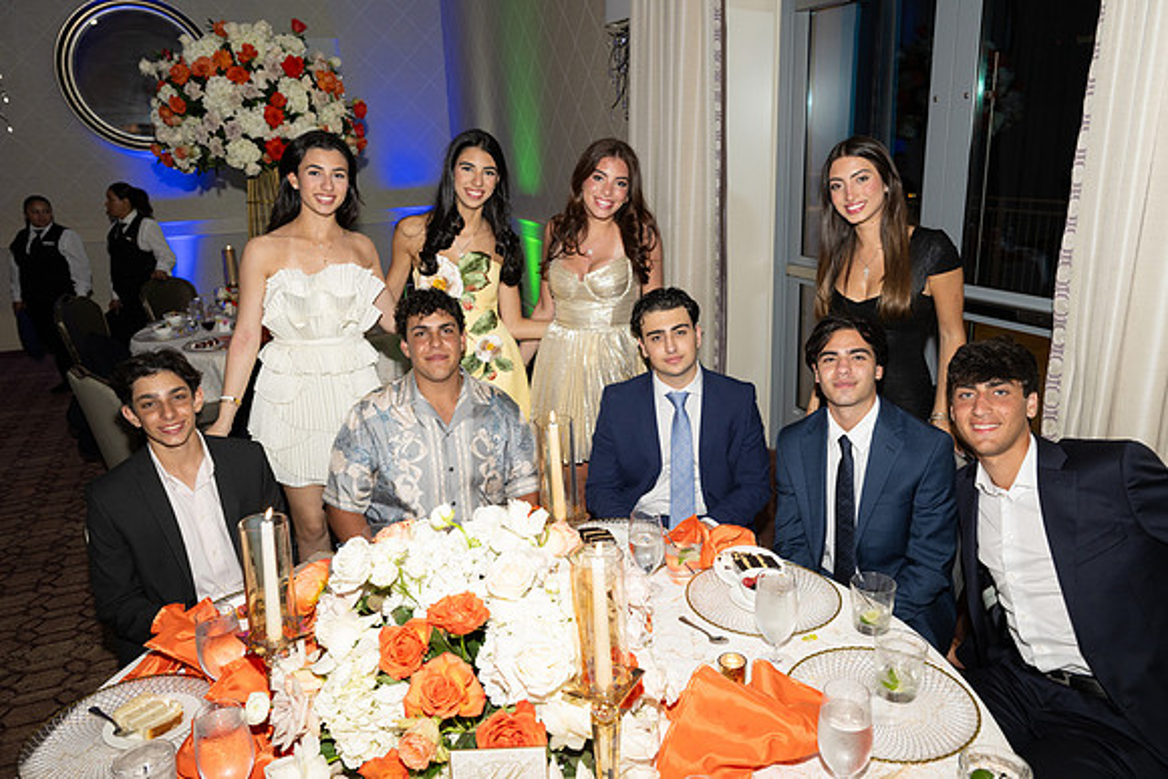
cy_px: 390
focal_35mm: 26
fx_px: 860
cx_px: 584
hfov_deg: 68.4
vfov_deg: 48.8
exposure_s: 1/100
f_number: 5.6
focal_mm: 26.5
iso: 800
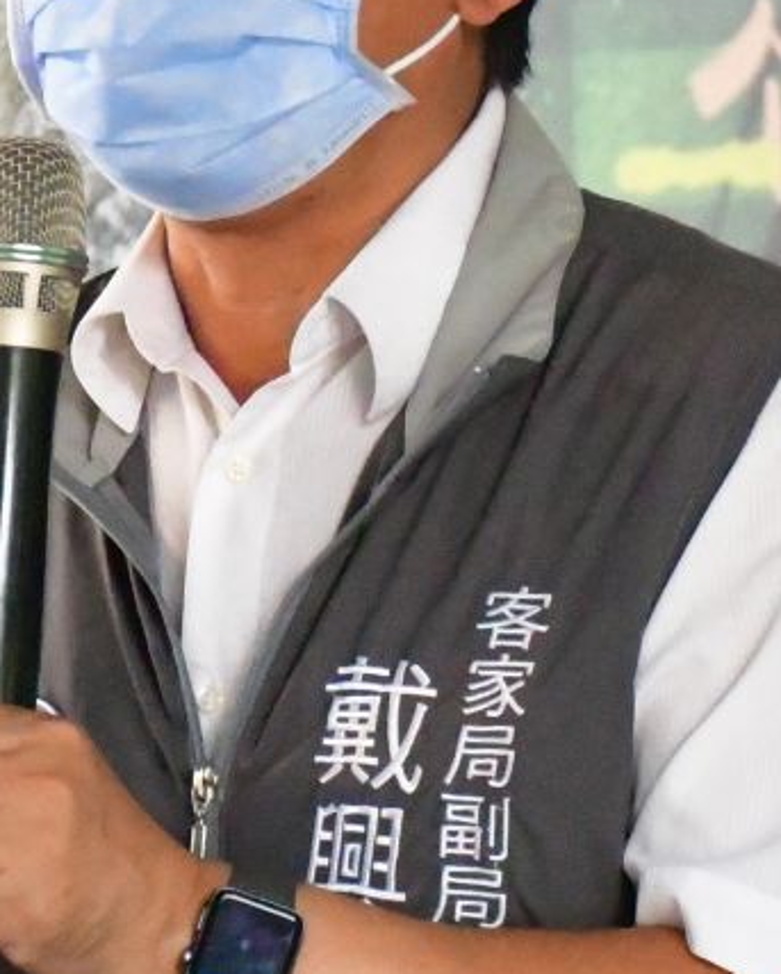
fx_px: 13594
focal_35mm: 471
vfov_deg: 4.1
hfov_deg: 3.3
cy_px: 630
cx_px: 528
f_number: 5
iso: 16000
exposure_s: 1/2000
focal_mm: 75
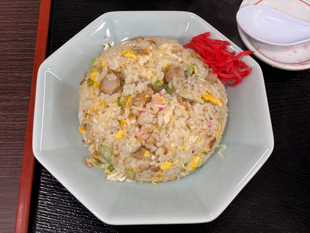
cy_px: 116
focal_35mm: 52
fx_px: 466
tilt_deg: -63.9
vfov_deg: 28.0
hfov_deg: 36.8
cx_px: 155
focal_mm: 5.96
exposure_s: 1/50
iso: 32
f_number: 1.6
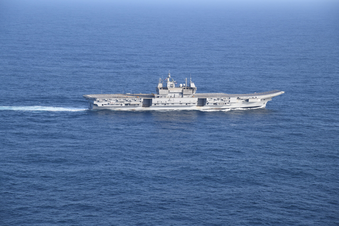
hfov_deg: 17.1
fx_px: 1130
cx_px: 170
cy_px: 113
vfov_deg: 11.4
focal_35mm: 120
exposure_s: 1/1000
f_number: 8
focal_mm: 120
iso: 640
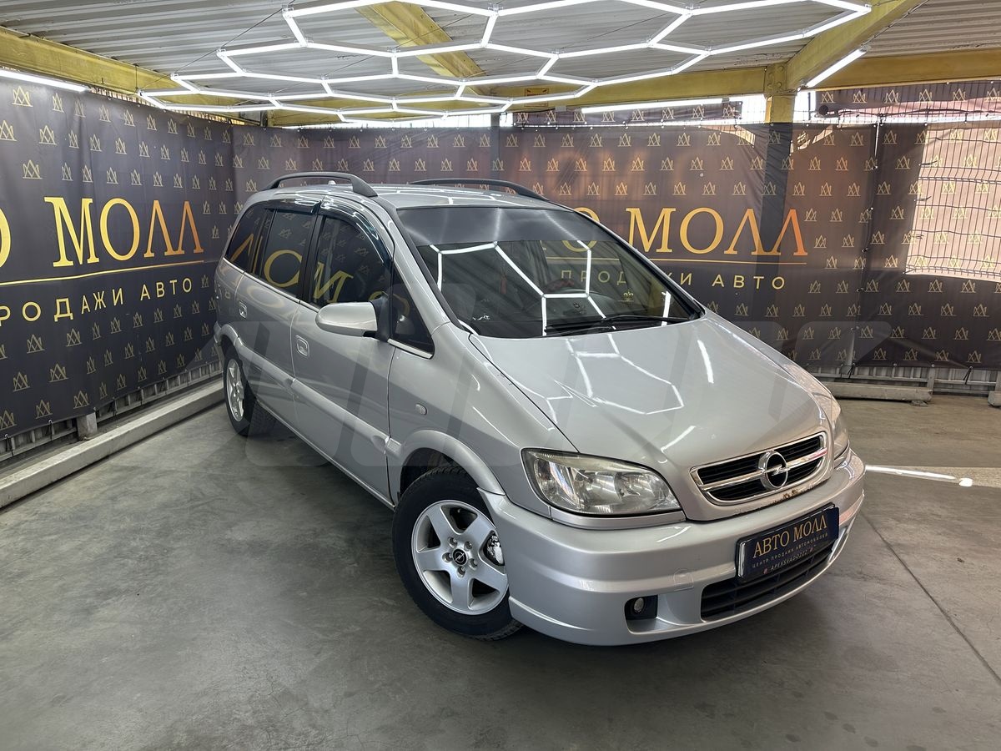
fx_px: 694
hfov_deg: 71.6
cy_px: 376
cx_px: 500
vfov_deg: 56.8
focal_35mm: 24
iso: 100
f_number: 1.78
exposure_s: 1/162
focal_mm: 6.86
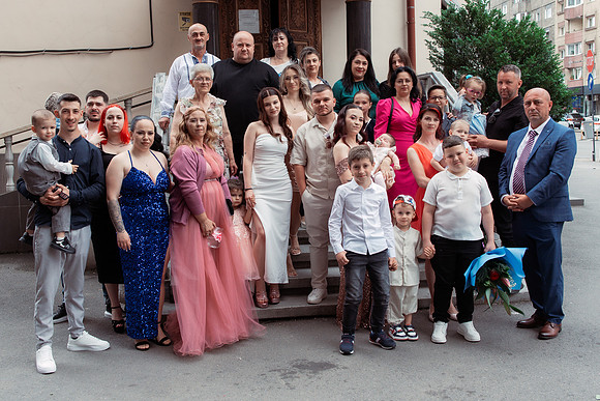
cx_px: 292
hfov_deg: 48.9
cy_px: 176
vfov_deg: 33.7
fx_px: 659
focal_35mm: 40
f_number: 6.3
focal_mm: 35
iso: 400
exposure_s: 1/320
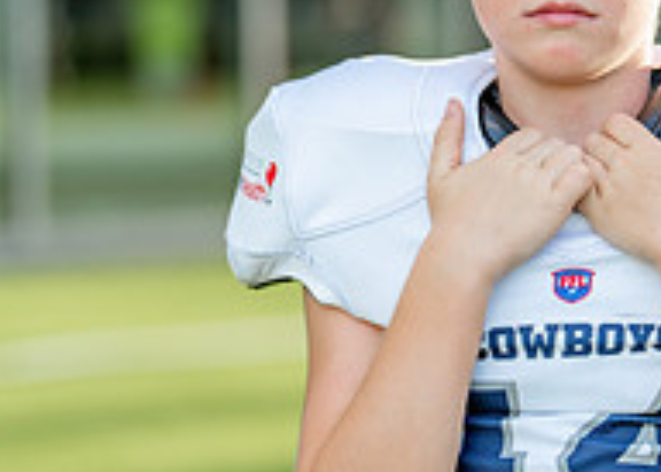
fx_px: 2984
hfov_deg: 12.5
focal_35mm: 159
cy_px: 279
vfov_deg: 9.0
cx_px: 592
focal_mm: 50
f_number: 1.2
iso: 100
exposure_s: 1/2000
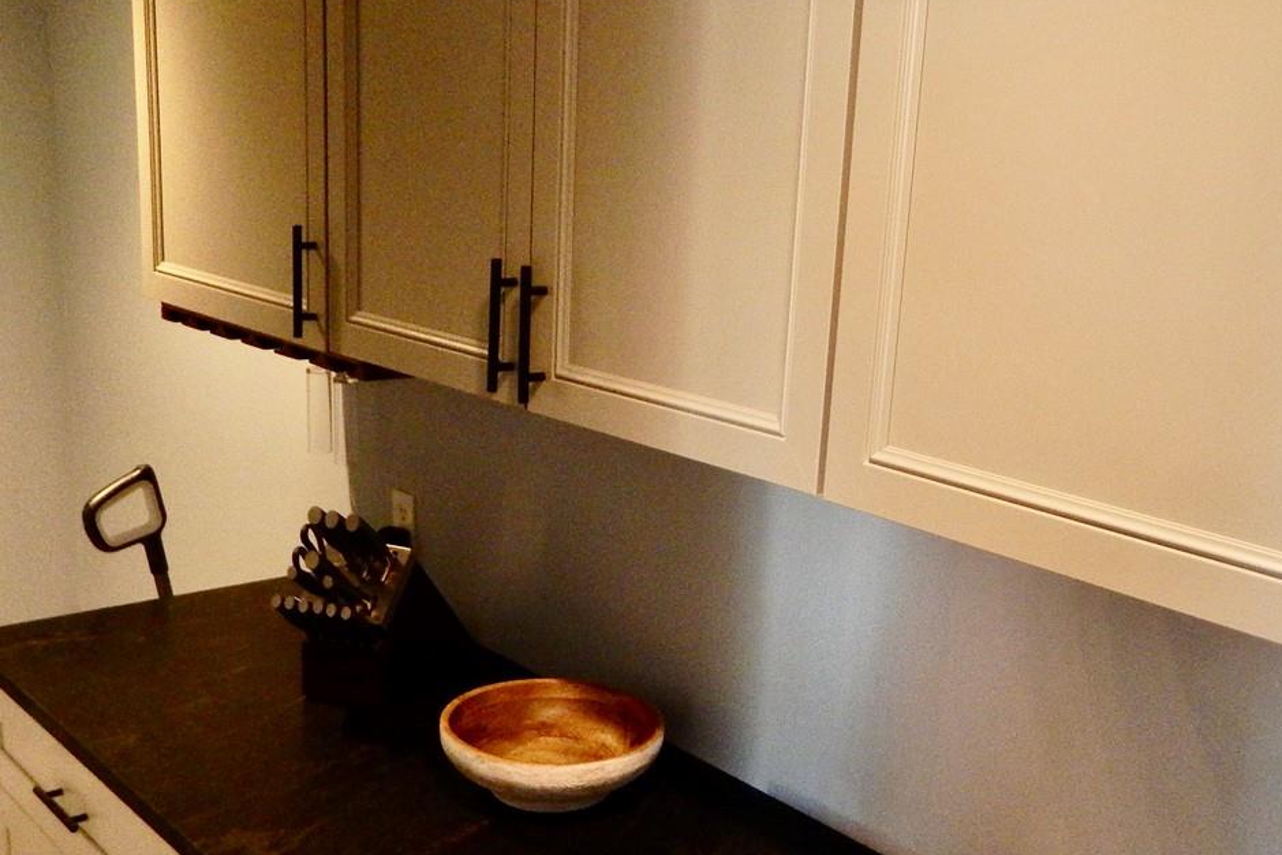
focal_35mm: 39
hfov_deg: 49.4
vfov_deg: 34.1
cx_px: 721
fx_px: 1389
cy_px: 519
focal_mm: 4
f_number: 3
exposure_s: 1/30
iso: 280
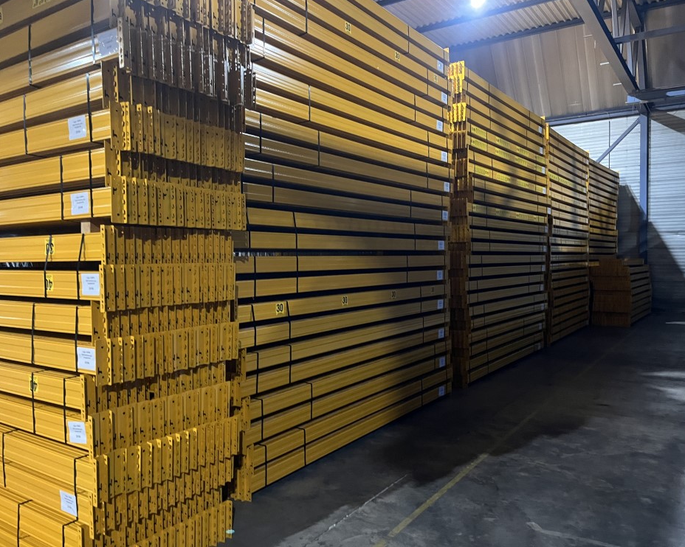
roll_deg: +0.2
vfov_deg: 51.5
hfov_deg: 62.2
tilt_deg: -0.6
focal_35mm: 28
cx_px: 353
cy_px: 265
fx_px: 568
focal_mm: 5.1
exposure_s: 1/25
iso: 500
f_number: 1.6
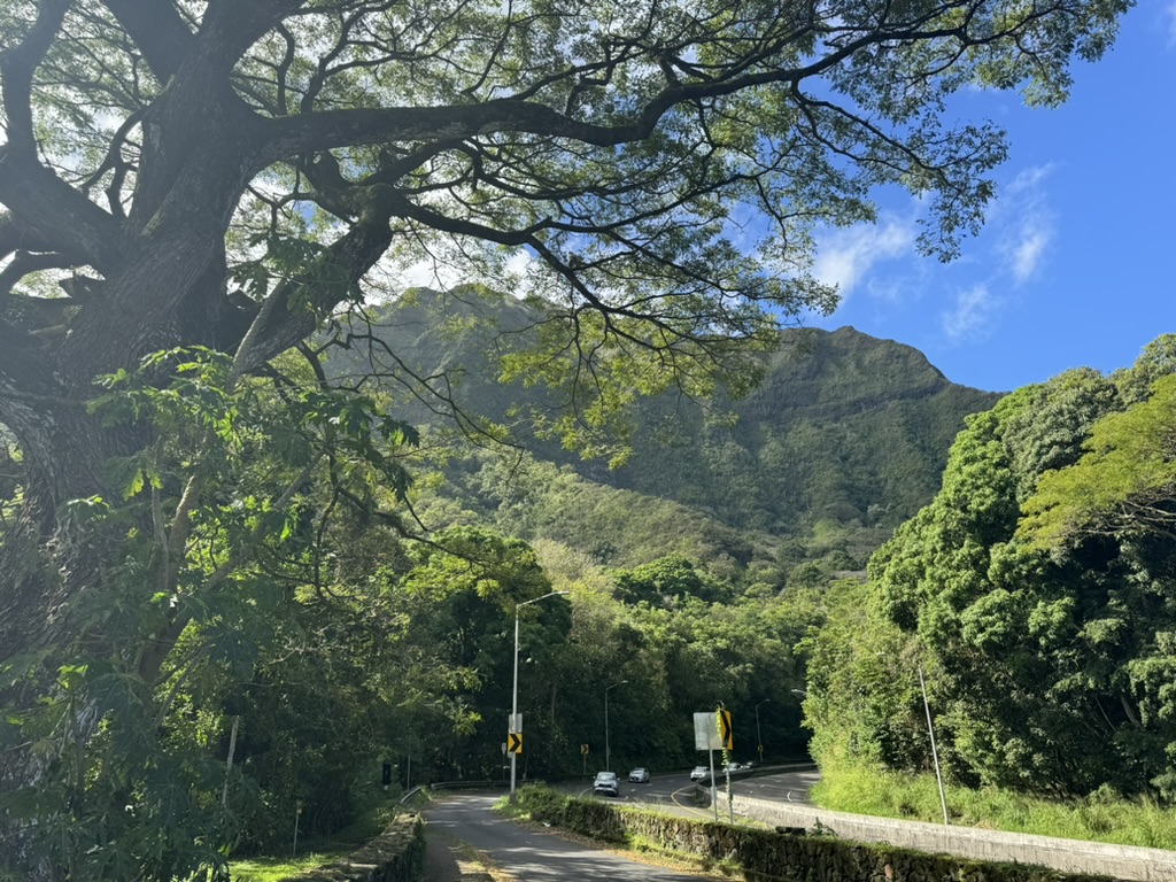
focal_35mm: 24
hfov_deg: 71.6
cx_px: 588
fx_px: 815
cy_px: 441
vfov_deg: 56.8
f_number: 1.78
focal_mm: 6.86
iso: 80
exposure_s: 1/1597
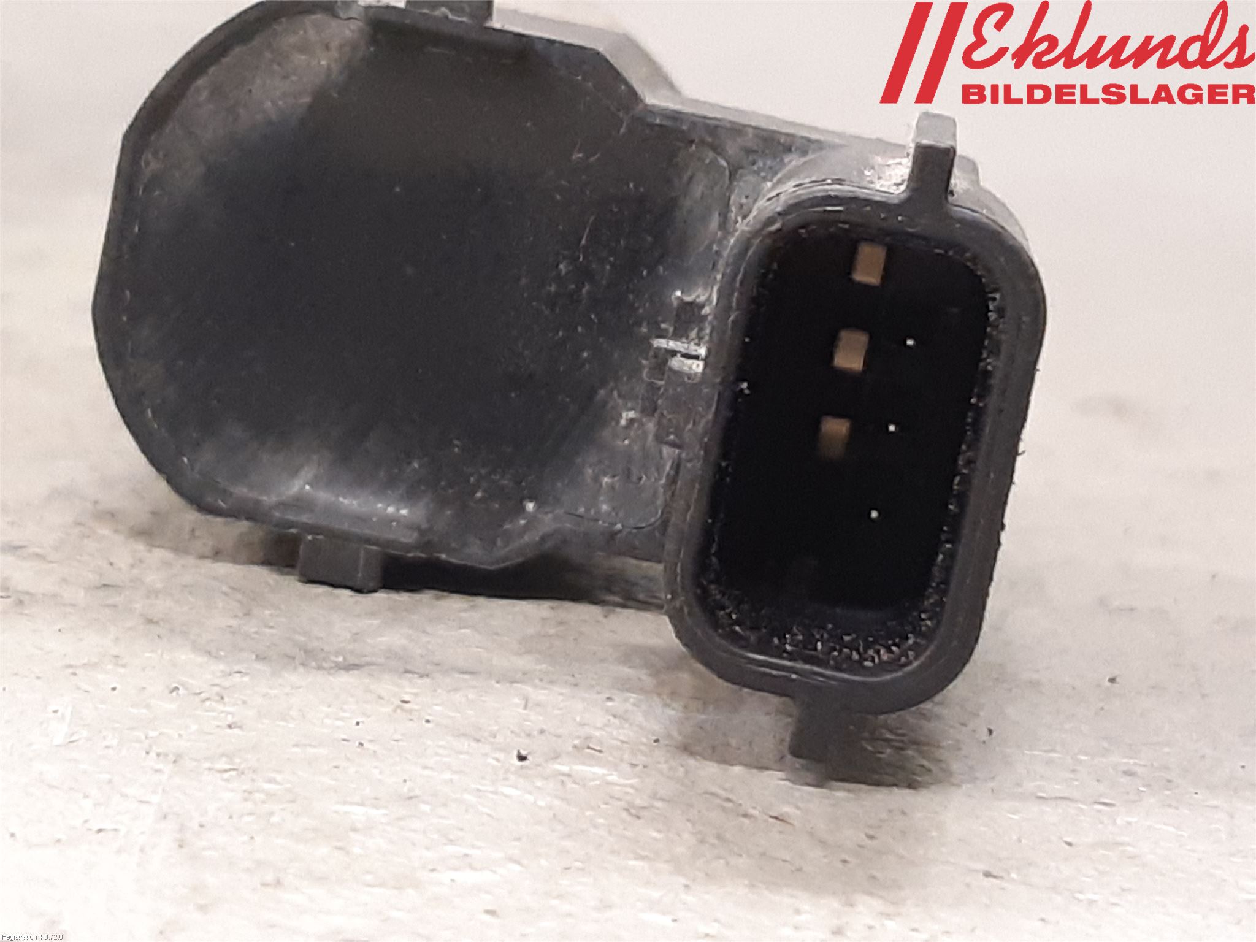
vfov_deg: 53.1
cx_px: 628
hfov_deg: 67.3
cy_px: 471
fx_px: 943
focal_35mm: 26
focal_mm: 3.93
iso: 200
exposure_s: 1/33
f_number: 1.7
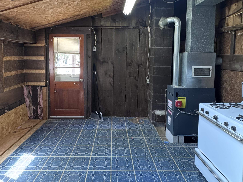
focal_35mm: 24
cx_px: 116
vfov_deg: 56.2
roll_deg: -0.8
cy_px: 69
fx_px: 168
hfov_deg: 71.6
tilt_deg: -4.8
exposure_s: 1/60
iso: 500
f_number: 2.2
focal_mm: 2.22
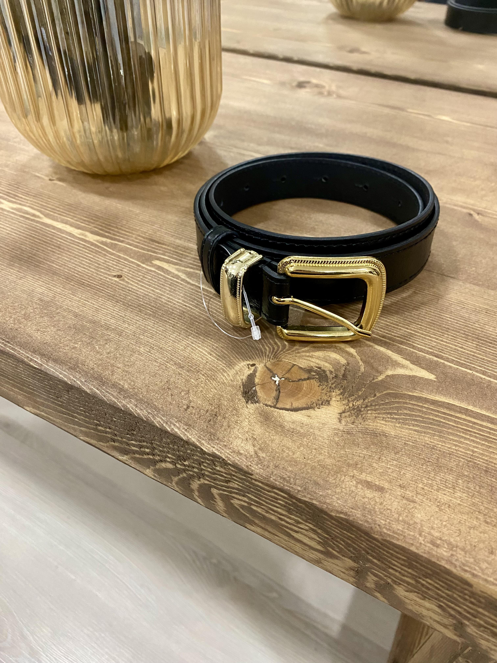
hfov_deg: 53.1
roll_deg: -2.2
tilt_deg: -41.5
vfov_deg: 67.3
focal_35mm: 26
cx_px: 248
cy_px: 332
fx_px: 498
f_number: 1.8
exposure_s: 1/50
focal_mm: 4.25
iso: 320
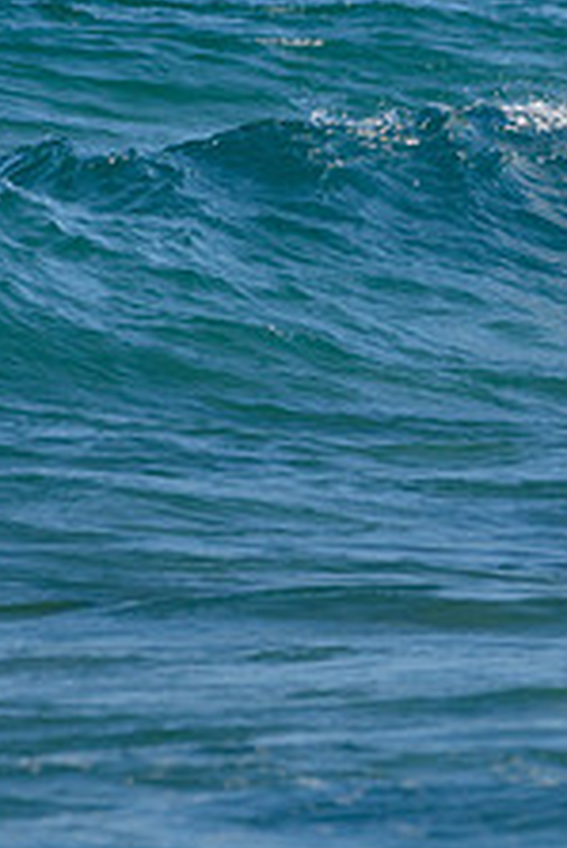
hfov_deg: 0.9
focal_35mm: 1595
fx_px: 37621
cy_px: 157
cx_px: 774
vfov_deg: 1.3
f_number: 5.6
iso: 400
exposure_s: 1/2000
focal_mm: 500
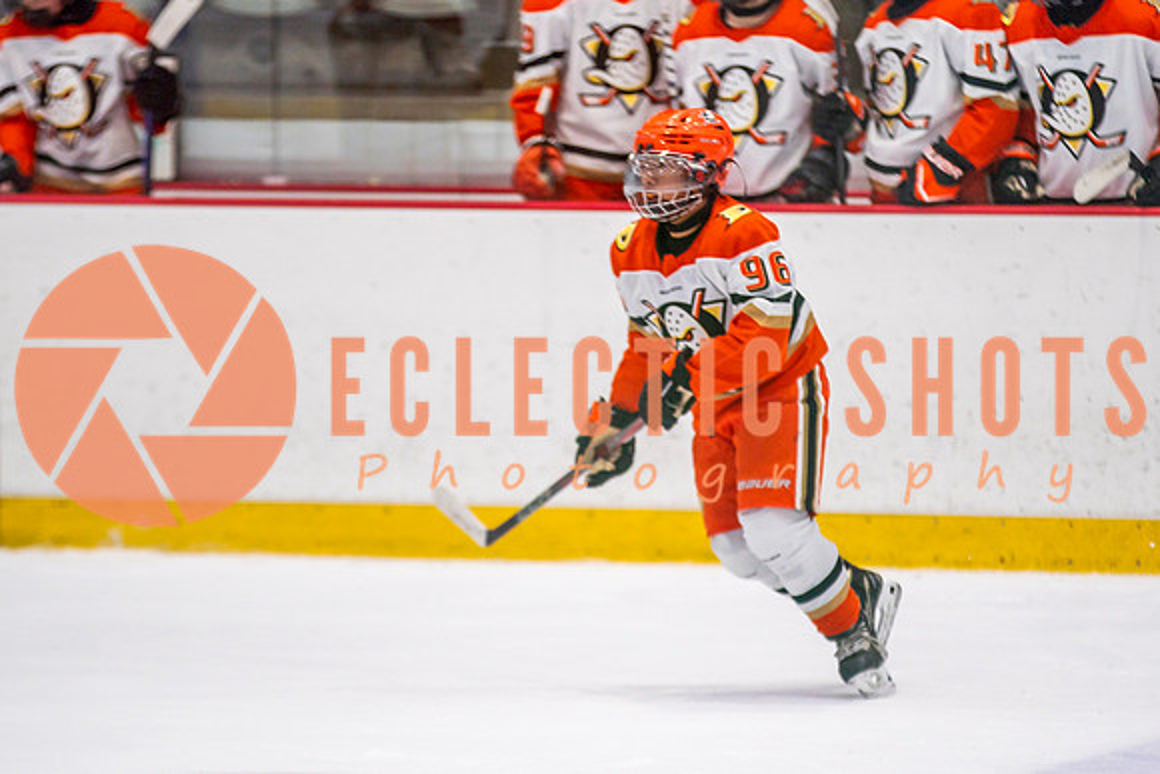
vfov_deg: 4.0
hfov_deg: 6.0
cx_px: 605
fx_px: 11006
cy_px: 443
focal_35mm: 341
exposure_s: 1/640
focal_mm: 200
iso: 500
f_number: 2.8
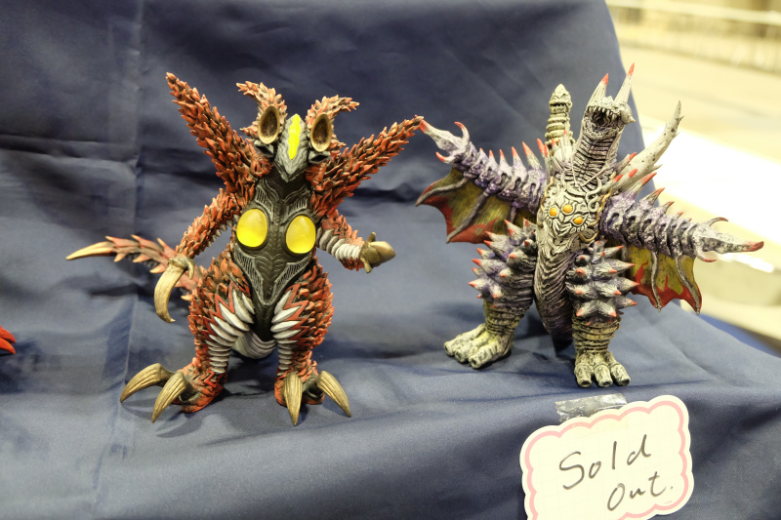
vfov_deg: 37.8
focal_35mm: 35
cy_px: 260
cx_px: 390
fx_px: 759
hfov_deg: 54.4
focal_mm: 23.2
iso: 3200
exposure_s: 1/30
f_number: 4.2
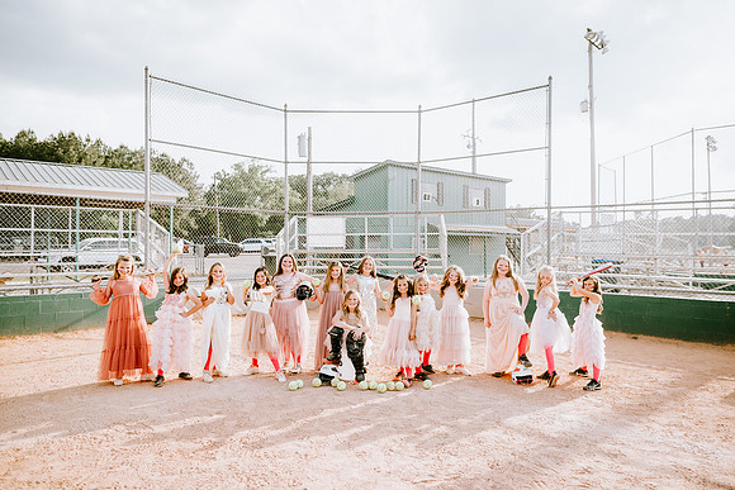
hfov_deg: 71.3
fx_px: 512
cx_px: 377
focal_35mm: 25
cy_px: 245
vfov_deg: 51.2
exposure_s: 1/1600
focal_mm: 24
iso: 160
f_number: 2.8
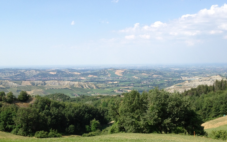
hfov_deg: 40.3
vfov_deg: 25.6
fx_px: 309
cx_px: 119
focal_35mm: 50
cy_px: 100
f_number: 2.4
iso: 50
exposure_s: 1/1314
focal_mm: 4.28
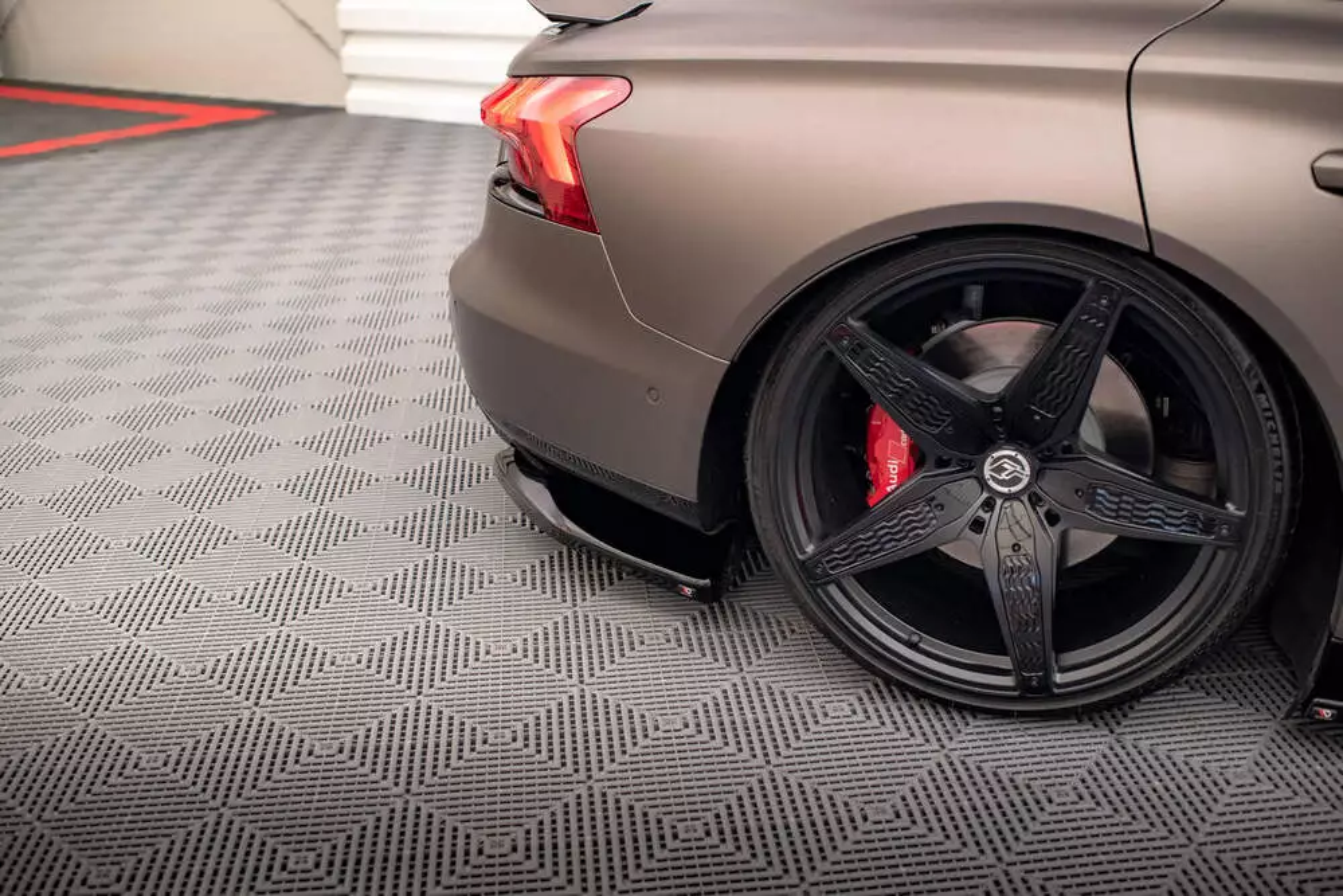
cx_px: 655
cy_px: 456
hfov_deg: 53.1
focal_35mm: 36
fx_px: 1343
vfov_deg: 36.9
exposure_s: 1/100
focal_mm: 35
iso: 1250
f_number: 2.8
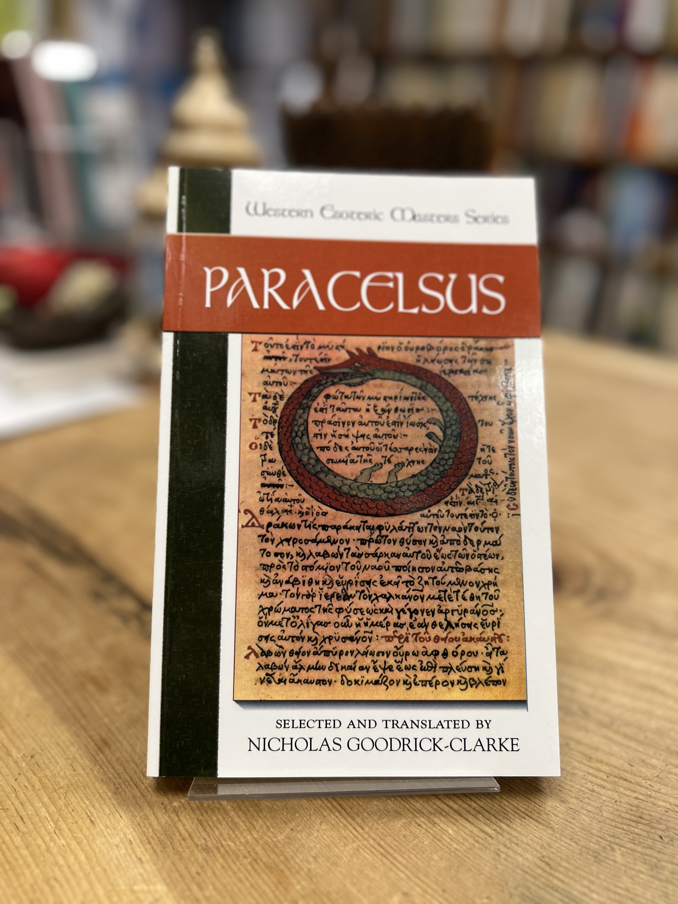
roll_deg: -3.0
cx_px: 339
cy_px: 452
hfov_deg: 53.1
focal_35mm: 26
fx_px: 679
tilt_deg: -22.7
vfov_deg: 67.3
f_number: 1.5
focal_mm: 5.7
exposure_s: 1/60
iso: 100
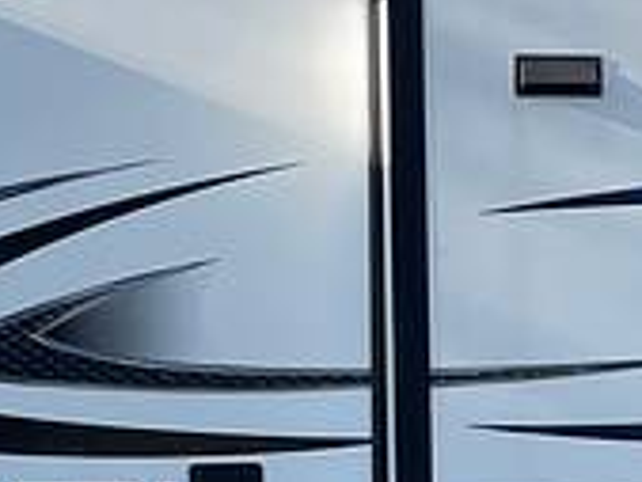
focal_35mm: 154
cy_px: 562
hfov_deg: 12.8
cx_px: 524
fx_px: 2858
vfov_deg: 9.5
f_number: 1.6
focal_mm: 4.2
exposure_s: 1/1473
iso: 32
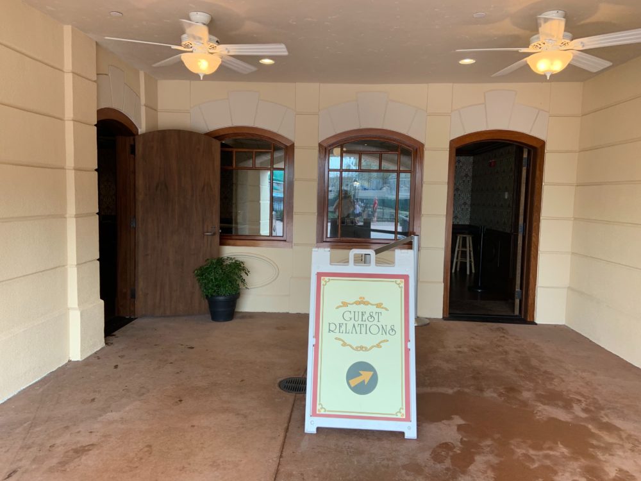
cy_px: 240
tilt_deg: -4.3
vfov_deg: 53.1
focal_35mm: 26
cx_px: 320
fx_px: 481
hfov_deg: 67.3
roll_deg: -0.1
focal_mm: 4.25
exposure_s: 1/122
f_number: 1.8
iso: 40
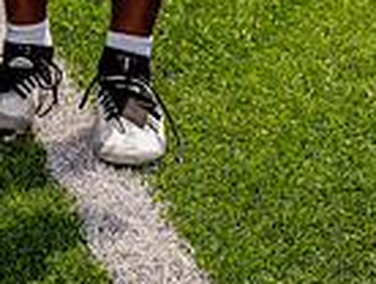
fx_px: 1839
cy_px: -320
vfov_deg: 8.3
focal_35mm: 169
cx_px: 76
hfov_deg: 11.6
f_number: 5.6
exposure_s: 1/250
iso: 100
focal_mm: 54
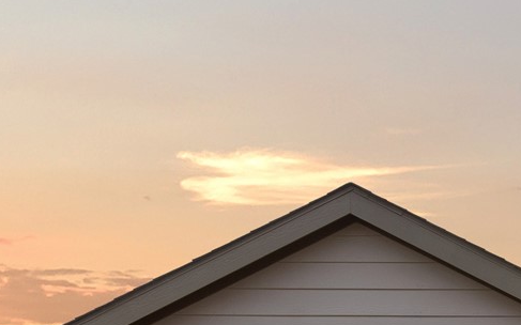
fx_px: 2001
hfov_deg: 13.7
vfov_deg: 8.9
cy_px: 583
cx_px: 847
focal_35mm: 141
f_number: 9
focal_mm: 31
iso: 320
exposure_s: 2.5
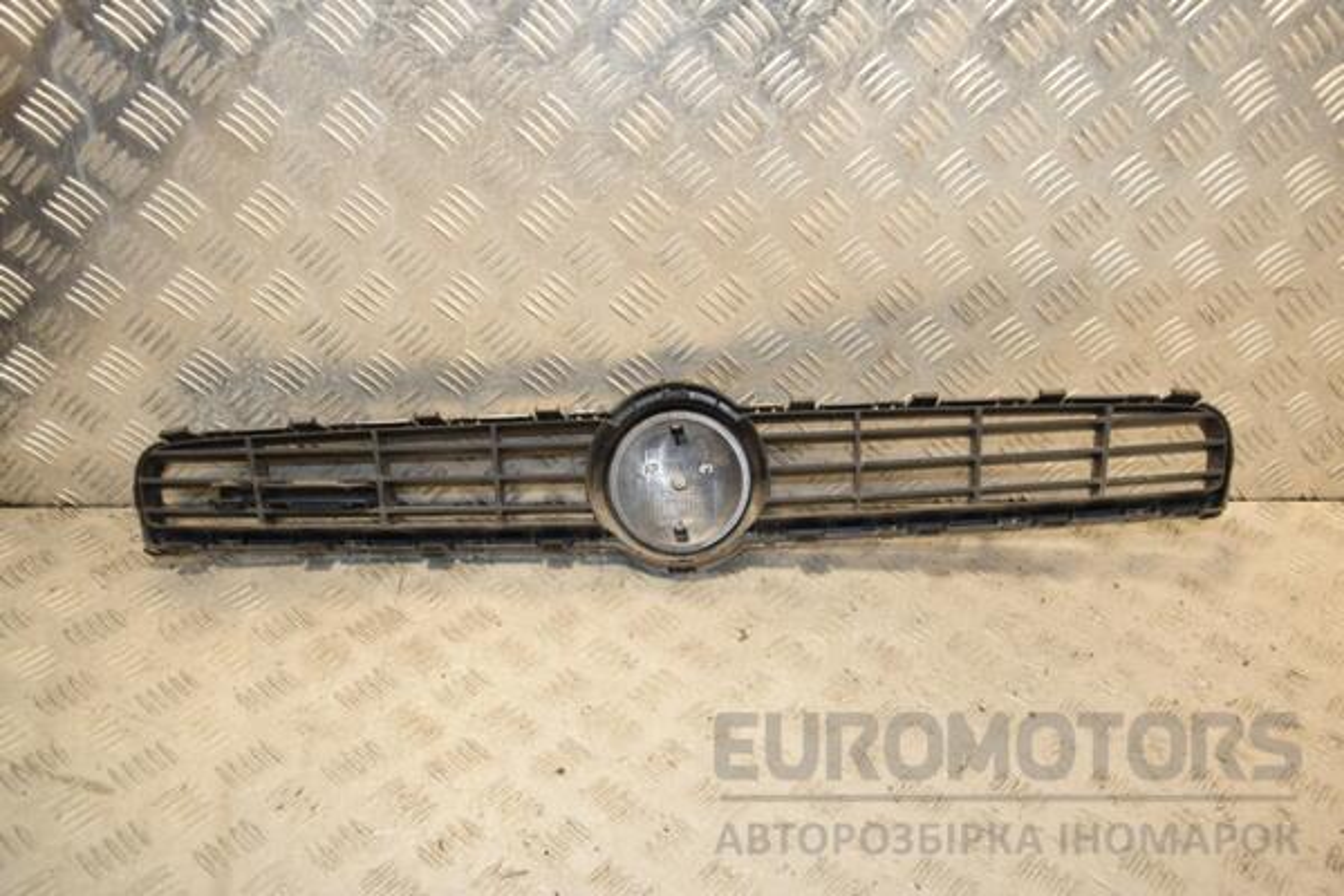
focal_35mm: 36
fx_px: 1344
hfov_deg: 53.1
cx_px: 672
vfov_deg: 36.9
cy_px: 448
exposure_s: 1/200
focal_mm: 24
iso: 800
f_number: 6.3
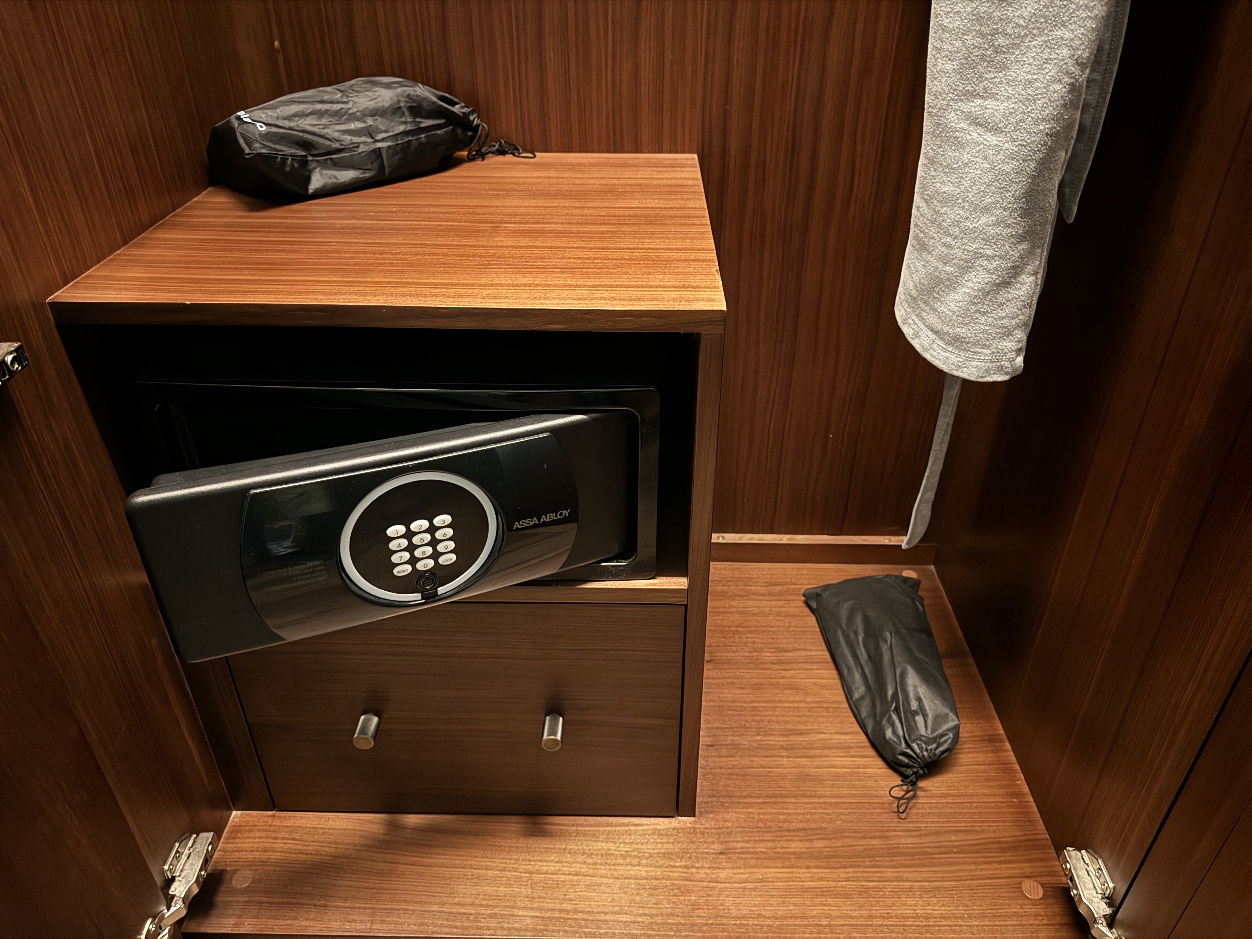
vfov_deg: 56.8
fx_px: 868
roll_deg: +0.0
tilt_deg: -32.9
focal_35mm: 24
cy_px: 470
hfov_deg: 71.6
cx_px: 626
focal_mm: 6.76
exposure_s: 1/9
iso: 2000
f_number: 1.78
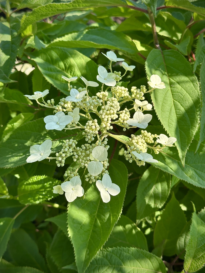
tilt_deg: -48.9
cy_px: 136
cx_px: 102
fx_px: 379
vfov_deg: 39.7
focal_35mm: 48
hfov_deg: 30.3
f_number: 1.78
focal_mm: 6.86
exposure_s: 1/927
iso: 64
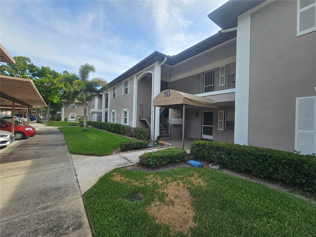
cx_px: 158
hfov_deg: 106.2
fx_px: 119
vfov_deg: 89.9
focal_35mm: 13
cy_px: 118
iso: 50
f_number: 2.2
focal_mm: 2.2
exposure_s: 1/1058
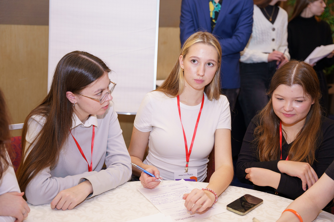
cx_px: 167
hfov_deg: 41.4
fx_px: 442
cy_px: 111
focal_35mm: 48
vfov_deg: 28.3
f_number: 3.2
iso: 1600
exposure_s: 1/160
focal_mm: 47.6
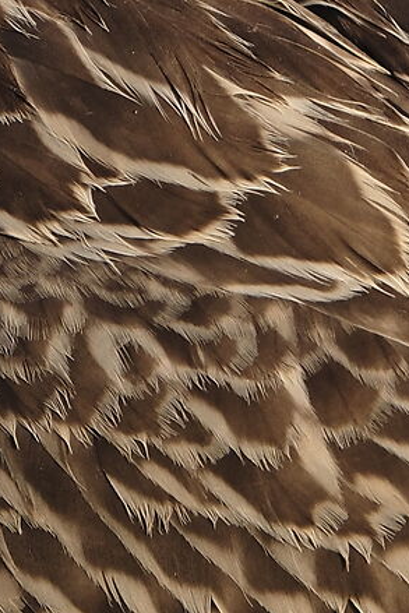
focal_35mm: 366
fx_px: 6232
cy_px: 346
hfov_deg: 3.7
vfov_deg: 5.6
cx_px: -209
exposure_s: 1/800
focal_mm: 44.7
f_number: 4
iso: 500
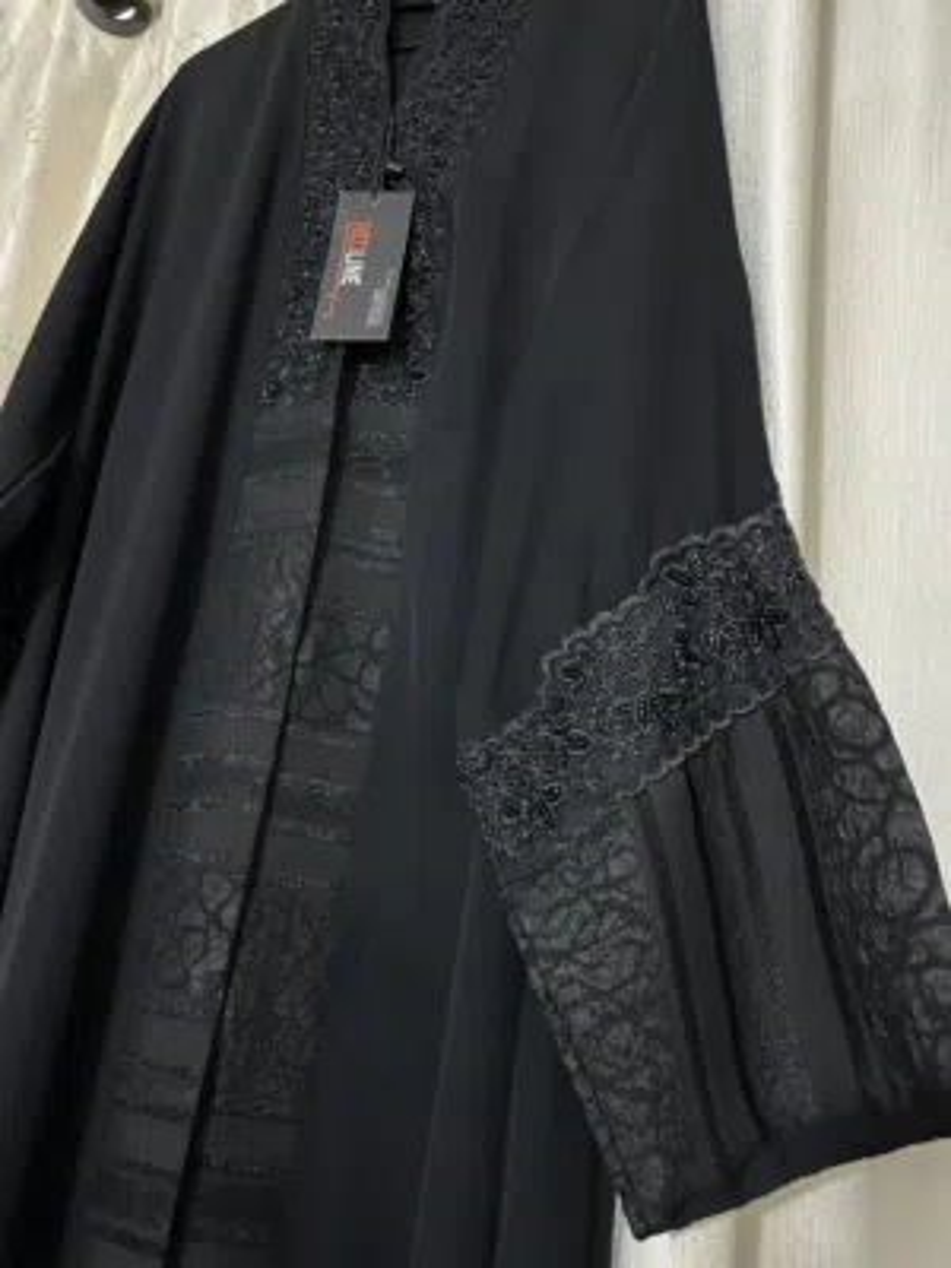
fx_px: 879
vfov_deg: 71.6
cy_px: 634
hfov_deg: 56.8
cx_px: 476
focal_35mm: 24
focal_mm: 6.86
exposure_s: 1/25
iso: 1250
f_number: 1.78
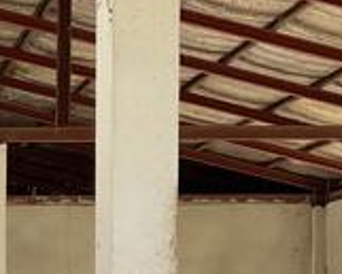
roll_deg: +0.4
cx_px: -200
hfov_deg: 15.1
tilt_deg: +0.3
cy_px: 337
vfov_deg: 12.9
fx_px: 1175
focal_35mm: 116
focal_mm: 3
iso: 50
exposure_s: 1/120
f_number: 1.8
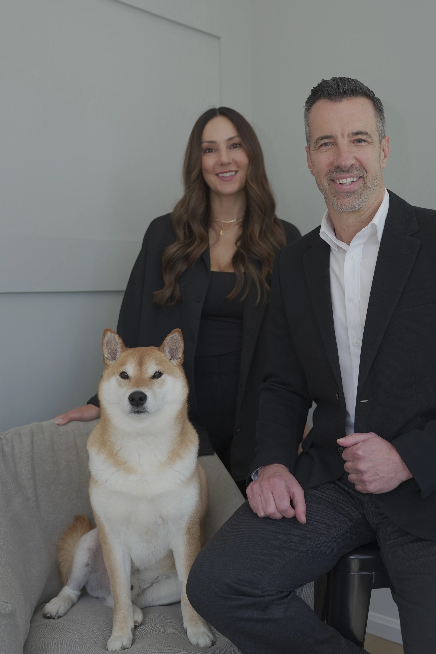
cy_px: 308
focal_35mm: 41
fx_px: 745
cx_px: 263
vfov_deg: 47.4
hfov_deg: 32.5
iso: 250
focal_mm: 33
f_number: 2.8
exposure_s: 1/160
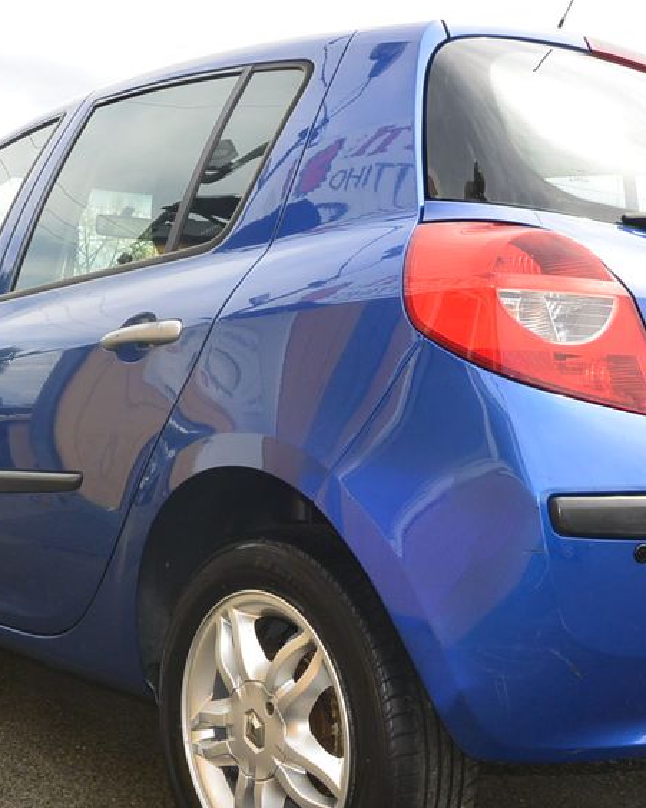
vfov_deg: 40.2
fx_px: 1100
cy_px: 475
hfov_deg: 32.7
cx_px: 371
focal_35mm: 46
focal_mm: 10
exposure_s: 1/250
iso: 160
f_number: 6.3
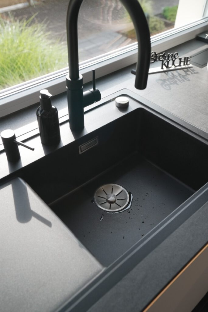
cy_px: 156
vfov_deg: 54.4
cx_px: 104
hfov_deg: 37.9
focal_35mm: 35
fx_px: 303
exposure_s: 1/100
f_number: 4.5
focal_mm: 35
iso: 640
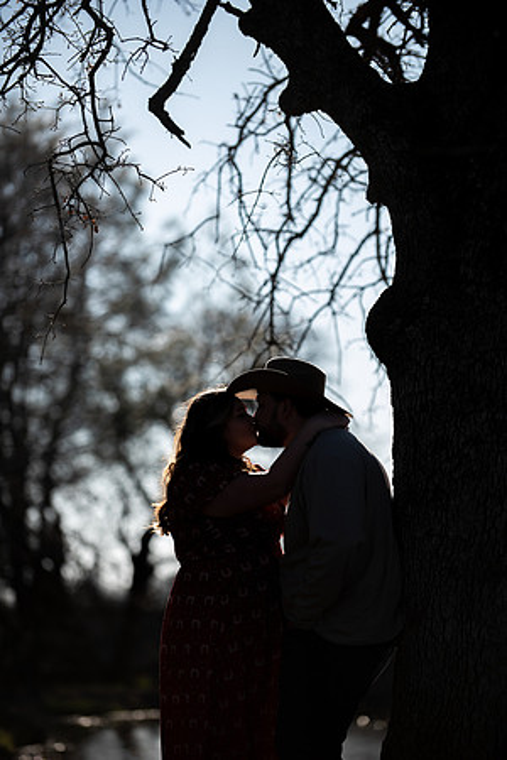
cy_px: 380
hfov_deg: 9.8
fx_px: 2957
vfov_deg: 14.7
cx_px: 254
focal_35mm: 140
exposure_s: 1/1000
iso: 50
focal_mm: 140
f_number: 2.8
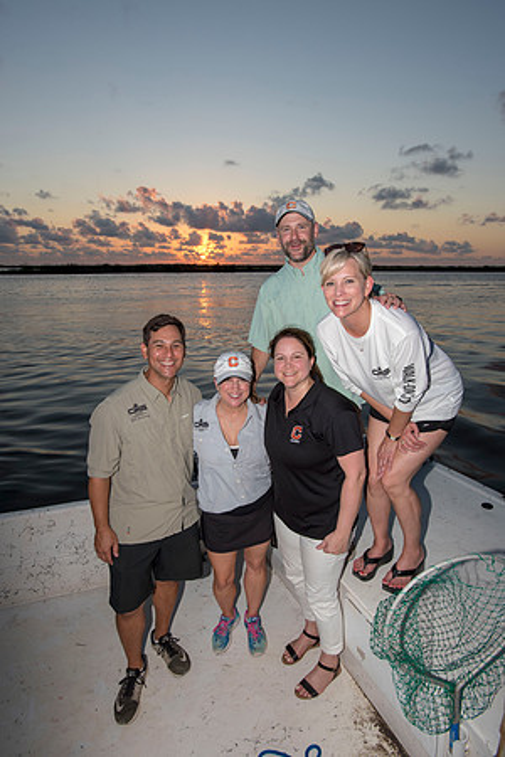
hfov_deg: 57.2
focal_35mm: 22
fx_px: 463
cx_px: 252
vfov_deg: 78.6
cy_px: 378
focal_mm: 22
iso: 500
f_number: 7.1
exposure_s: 1/320
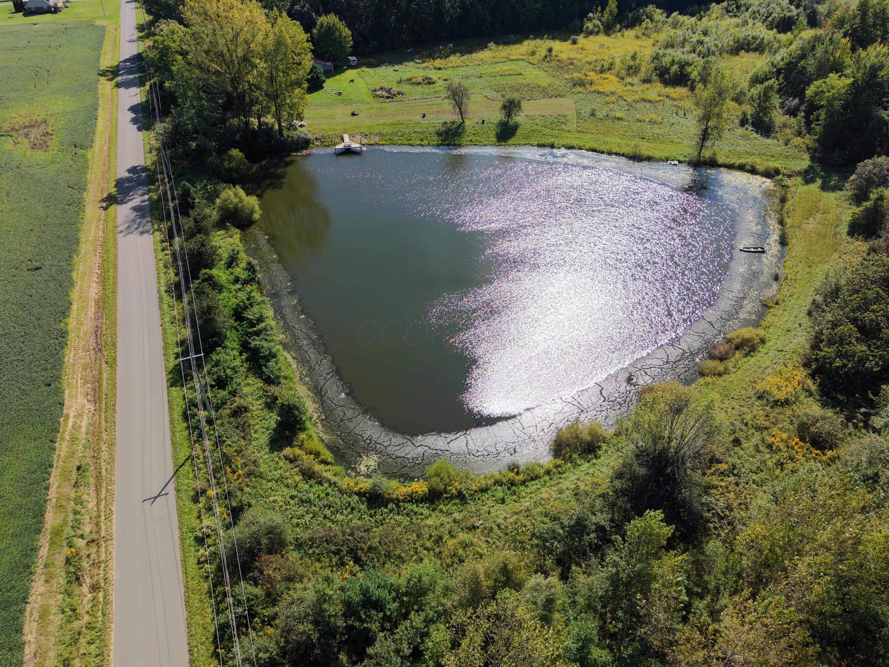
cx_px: 444
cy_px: 334
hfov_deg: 71.6
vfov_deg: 56.8
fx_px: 616
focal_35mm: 24
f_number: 1.8
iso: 100
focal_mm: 8.67
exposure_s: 1/125
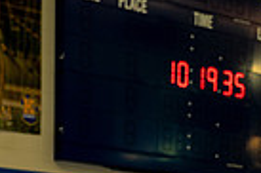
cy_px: 426
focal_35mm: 138
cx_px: 23
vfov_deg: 8.9
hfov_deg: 14.7
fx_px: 999
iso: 400
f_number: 4
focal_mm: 42
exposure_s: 1/200
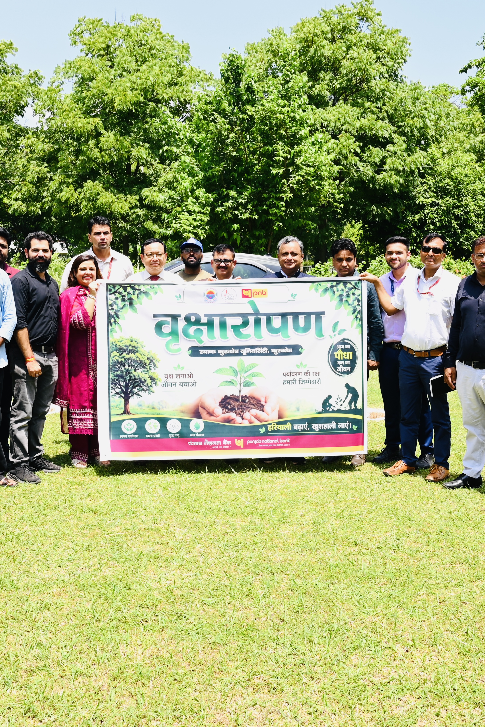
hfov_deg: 30.4
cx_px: 288
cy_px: 362
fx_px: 889
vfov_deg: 44.5
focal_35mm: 44
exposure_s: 1/200
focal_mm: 24
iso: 200
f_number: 8
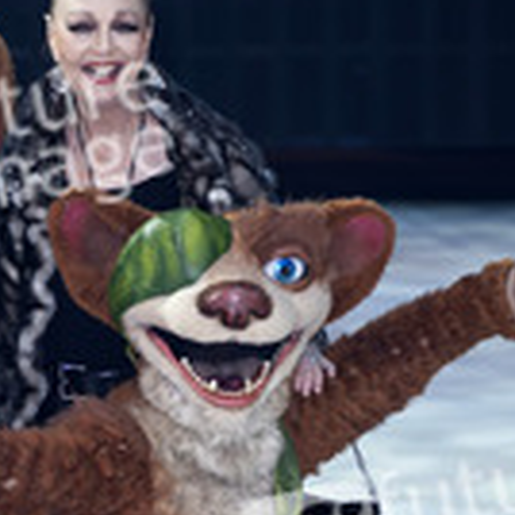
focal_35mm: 284
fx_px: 4780
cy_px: 346
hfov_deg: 6.2
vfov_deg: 6.2
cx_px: 90
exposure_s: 1/100
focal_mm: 112
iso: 800
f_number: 5
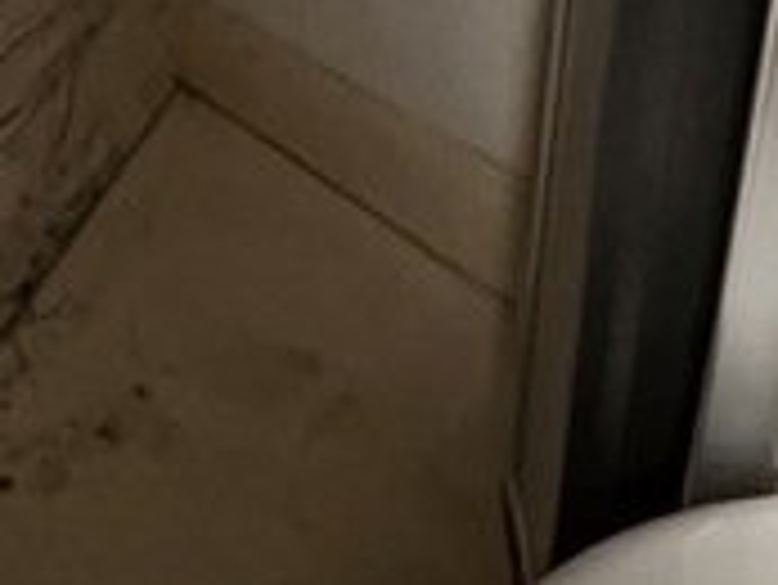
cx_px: -144
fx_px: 2182
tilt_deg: -31.4
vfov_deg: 14.3
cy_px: -284
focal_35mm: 97
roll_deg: +5.6
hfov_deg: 19.1
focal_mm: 2.22
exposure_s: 1/60
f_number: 2.2
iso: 1000
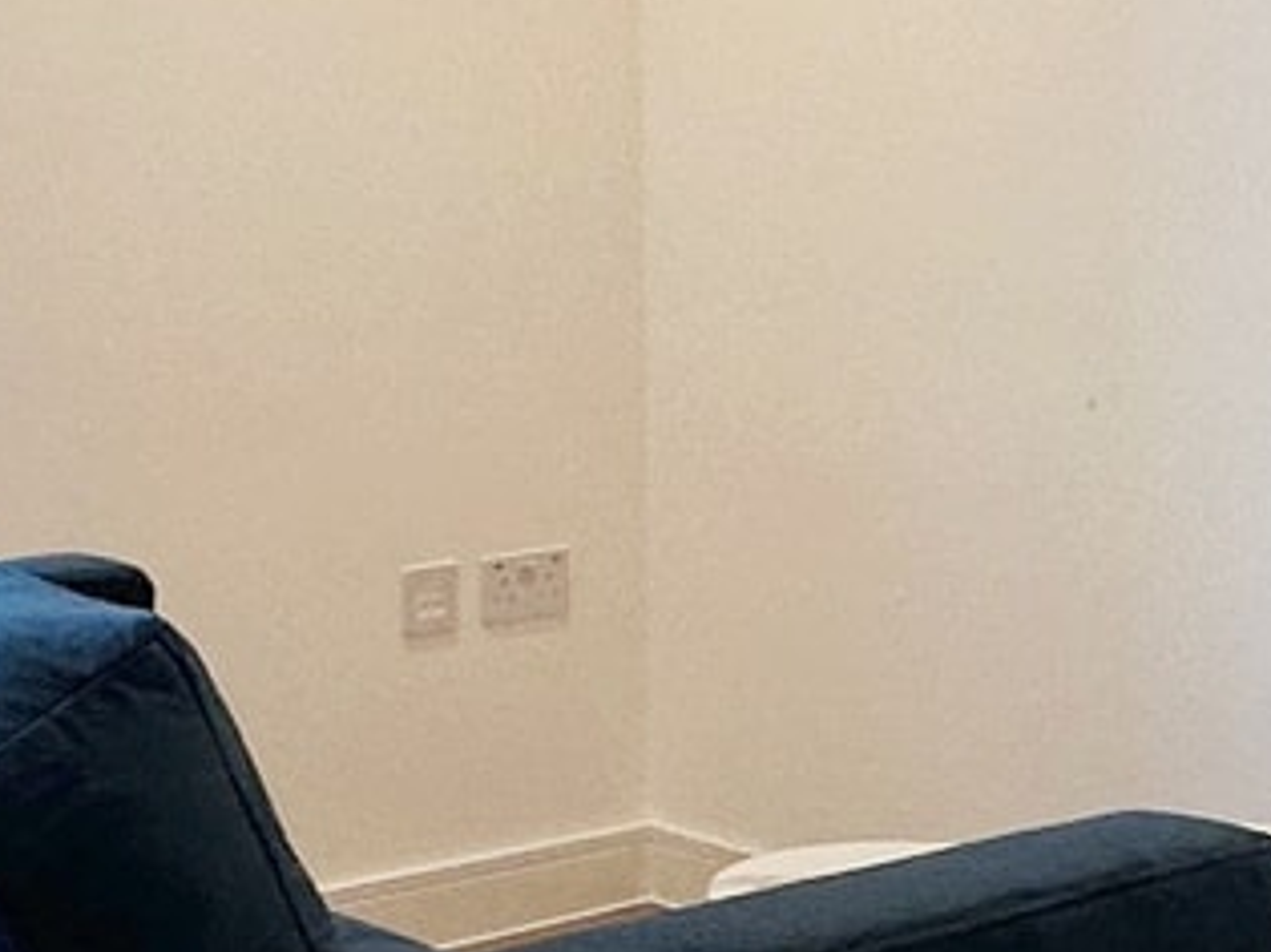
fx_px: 3340
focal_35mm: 91
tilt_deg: +0.6
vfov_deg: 16.0
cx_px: 460
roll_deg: +1.0
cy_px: 32
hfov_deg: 21.5
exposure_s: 1/100
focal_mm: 2.22
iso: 125
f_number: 2.2
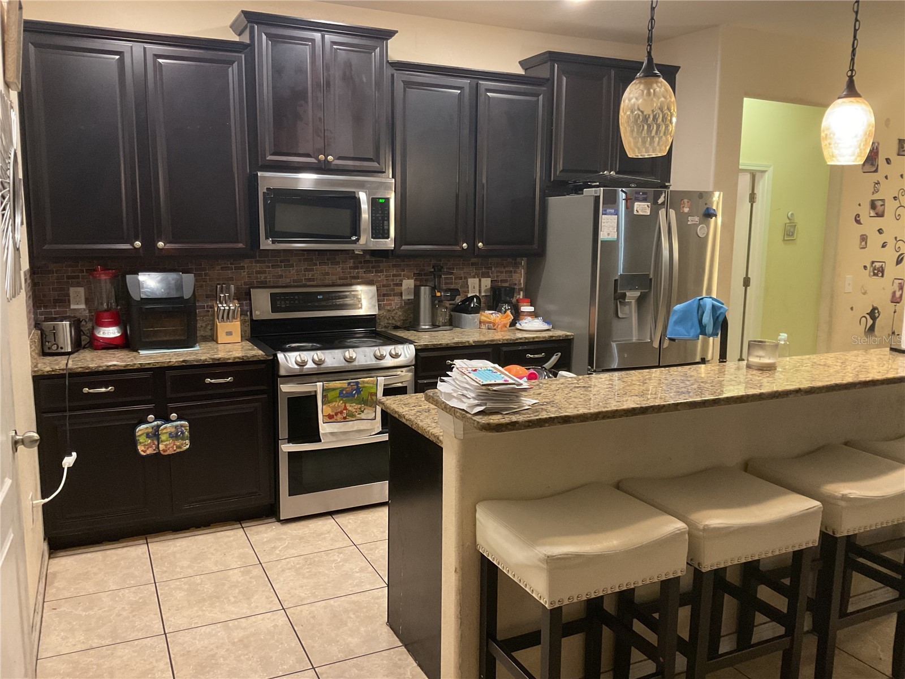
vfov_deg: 48.2
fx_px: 758
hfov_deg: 61.7
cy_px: 340
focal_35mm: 29
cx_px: 452
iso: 250
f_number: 1.8
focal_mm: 3
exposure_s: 1/40
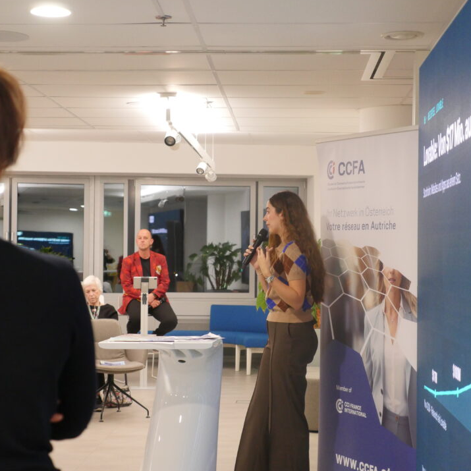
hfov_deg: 22.7
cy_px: 244
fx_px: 1170
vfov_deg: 22.8
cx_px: 206
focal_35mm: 76
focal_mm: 30
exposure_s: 1/125
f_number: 2.8
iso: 2000
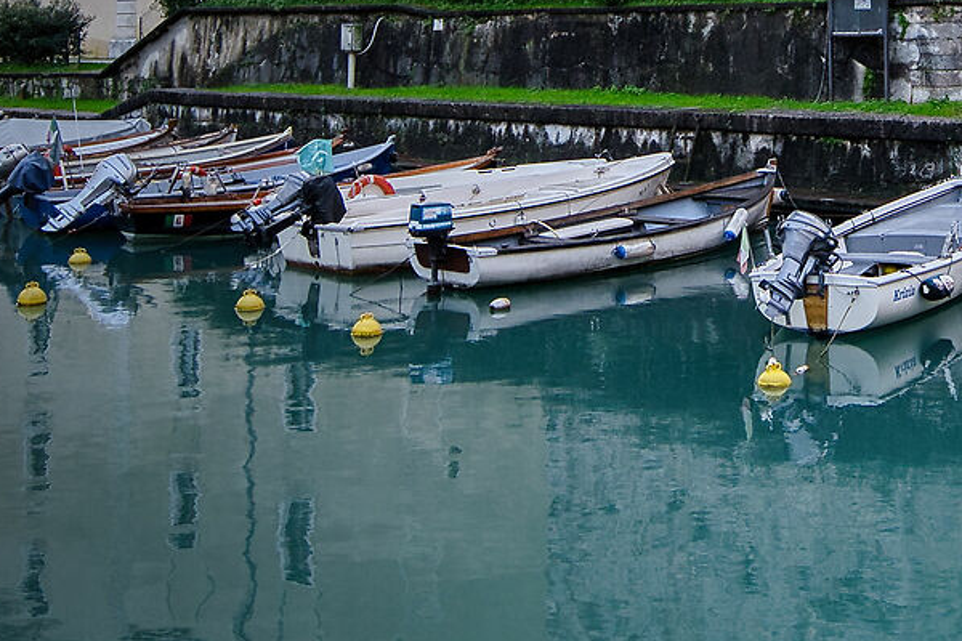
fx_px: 1496
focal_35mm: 56
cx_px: 912
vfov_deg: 21.8
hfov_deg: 33.3
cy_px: -189
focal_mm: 14
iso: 125
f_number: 5
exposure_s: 1/80
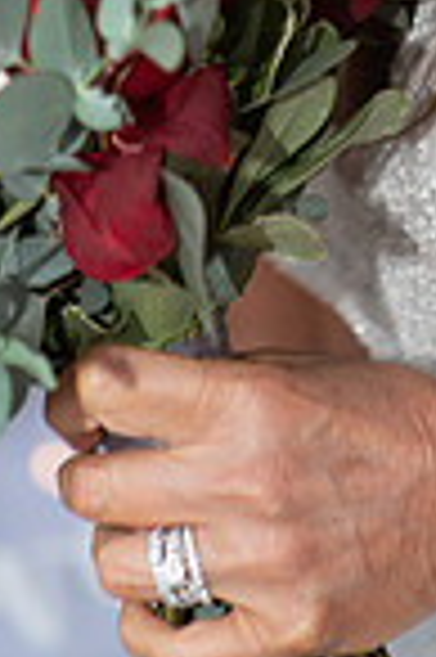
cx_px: 427
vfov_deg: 7.7
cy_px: -306
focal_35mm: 262
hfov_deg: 5.2
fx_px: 4771
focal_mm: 85
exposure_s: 1/125
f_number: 3.2
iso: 640
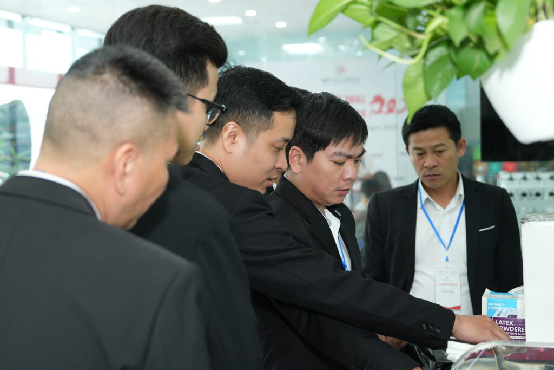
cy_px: 185
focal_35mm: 63
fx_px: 970
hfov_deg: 31.9
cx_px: 277
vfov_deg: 21.6
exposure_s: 1/160
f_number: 2.8
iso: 800
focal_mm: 42
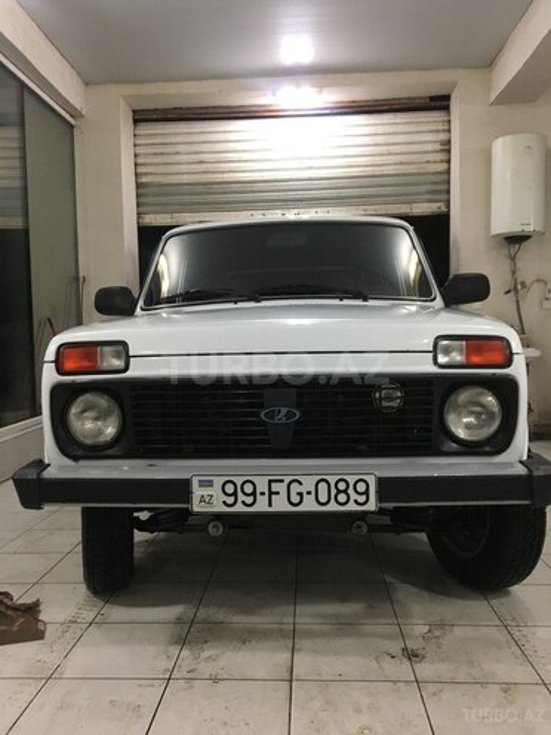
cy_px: 368
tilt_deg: -2.9
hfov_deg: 48.2
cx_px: 276
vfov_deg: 61.7
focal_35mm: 29
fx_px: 615
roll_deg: +0.0
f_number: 2.2
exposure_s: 1/33
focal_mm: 4.15
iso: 250
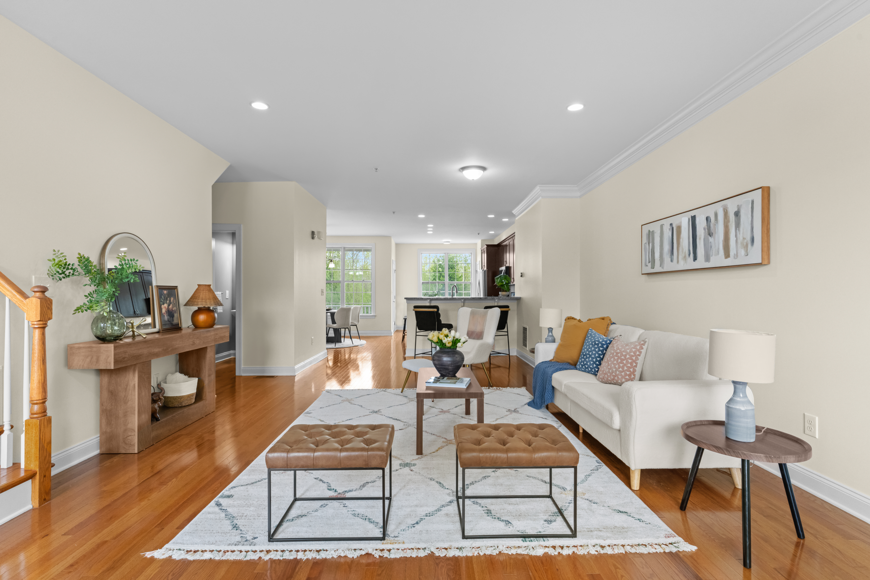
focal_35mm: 17
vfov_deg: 70.8
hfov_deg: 93.6
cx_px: 435
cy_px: 290
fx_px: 408
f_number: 11
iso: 3200
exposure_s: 1/20
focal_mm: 16.9
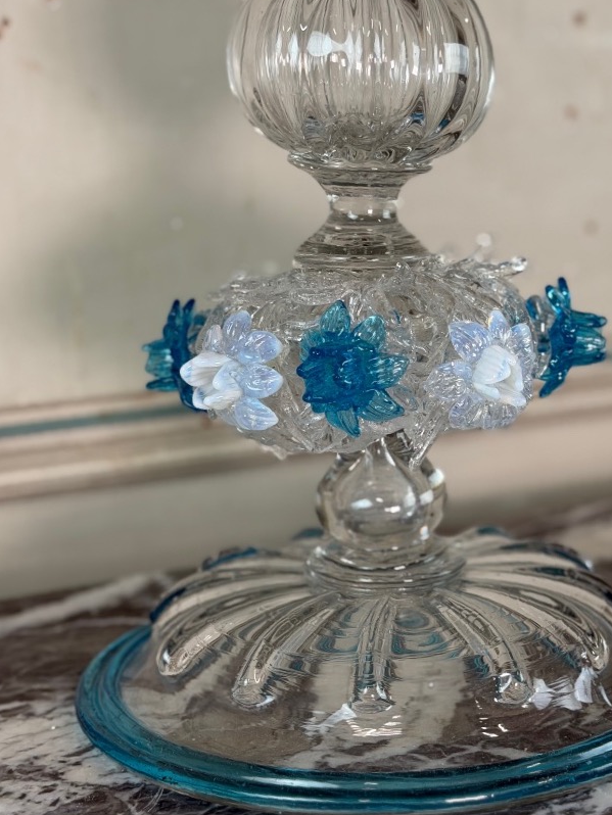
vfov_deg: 29.3
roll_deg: -2.0
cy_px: 337
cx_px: 386
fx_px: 1555
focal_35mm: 66
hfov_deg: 22.2
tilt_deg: -8.1
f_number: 1.78
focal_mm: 6.76
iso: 50
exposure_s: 1/50
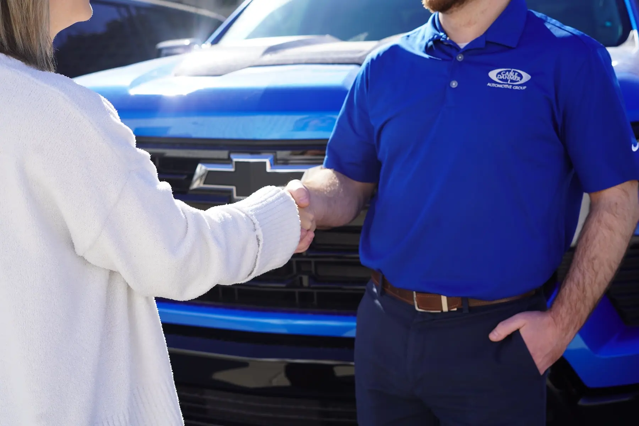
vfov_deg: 27.0
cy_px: 213
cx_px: 320
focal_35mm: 50
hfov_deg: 39.6
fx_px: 887
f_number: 5
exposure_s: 1/250
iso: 100
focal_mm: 50
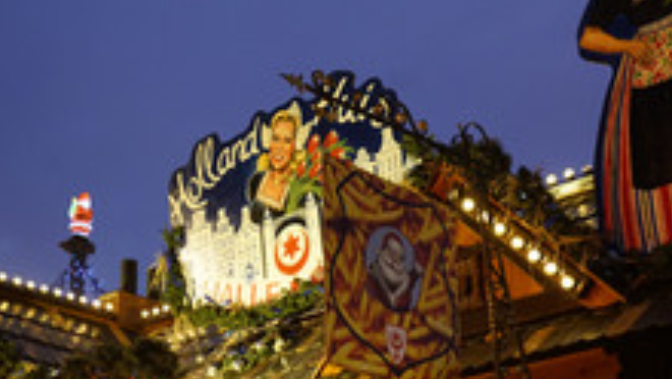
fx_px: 1337
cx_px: 313
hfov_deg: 28.2
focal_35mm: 75
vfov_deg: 15.6
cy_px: 443
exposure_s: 1/30
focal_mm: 35
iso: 1600
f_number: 4.5
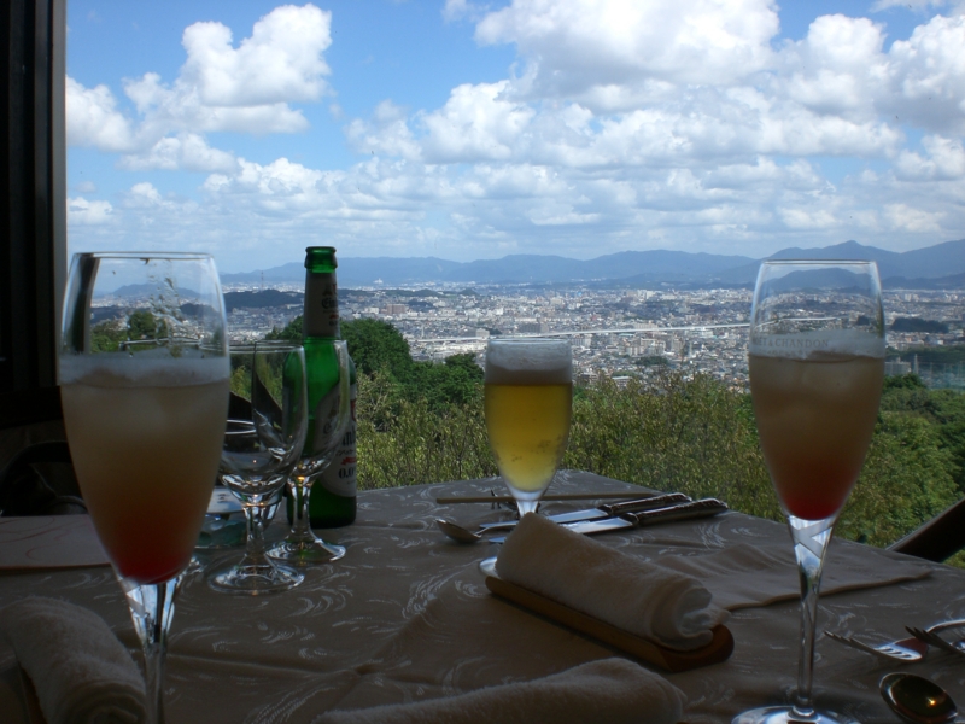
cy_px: 362
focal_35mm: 38
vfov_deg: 37.7
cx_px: 482
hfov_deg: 49.0
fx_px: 1059
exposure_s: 1/500
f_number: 4.4
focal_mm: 6.3
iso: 50
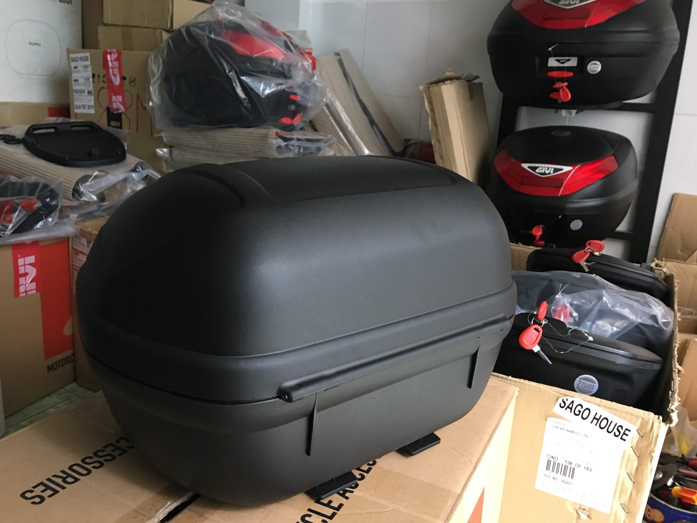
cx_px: 348
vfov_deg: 48.2
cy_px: 262
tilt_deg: -15.0
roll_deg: -3.3
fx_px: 584
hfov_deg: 61.7
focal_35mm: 29
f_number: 2.2
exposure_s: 1/17
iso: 100
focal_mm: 4.15
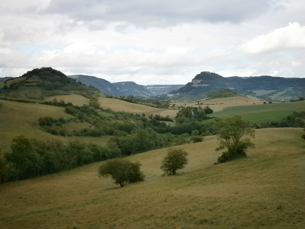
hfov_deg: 40.4
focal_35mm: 47
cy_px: 114
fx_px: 414
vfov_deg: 30.9
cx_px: 152
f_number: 3.4
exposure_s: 1/400
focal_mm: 8.3
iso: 80
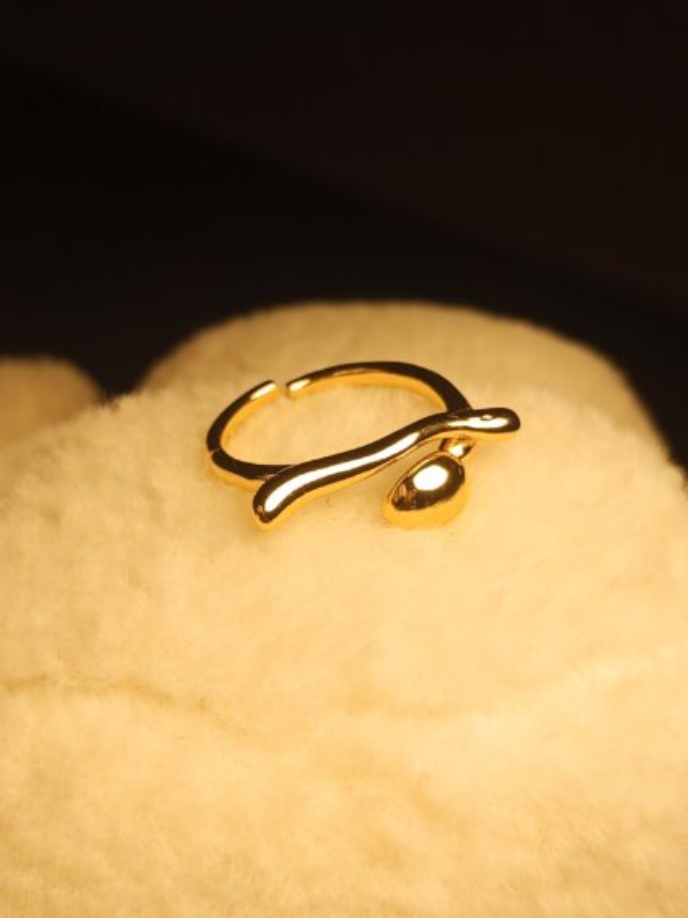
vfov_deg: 34.9
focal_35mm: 55
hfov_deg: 26.5
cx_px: 339
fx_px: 1458
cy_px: 464
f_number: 1.8
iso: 64
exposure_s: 1/100
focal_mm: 3.98
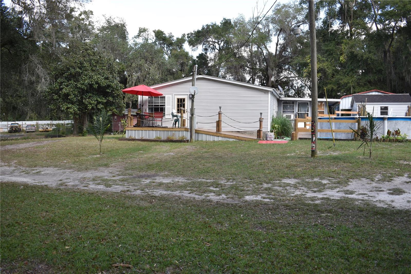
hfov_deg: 57.2
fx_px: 377
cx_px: 206
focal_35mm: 33
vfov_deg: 40.0
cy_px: 137
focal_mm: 22
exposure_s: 1/250
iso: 250
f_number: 5.6
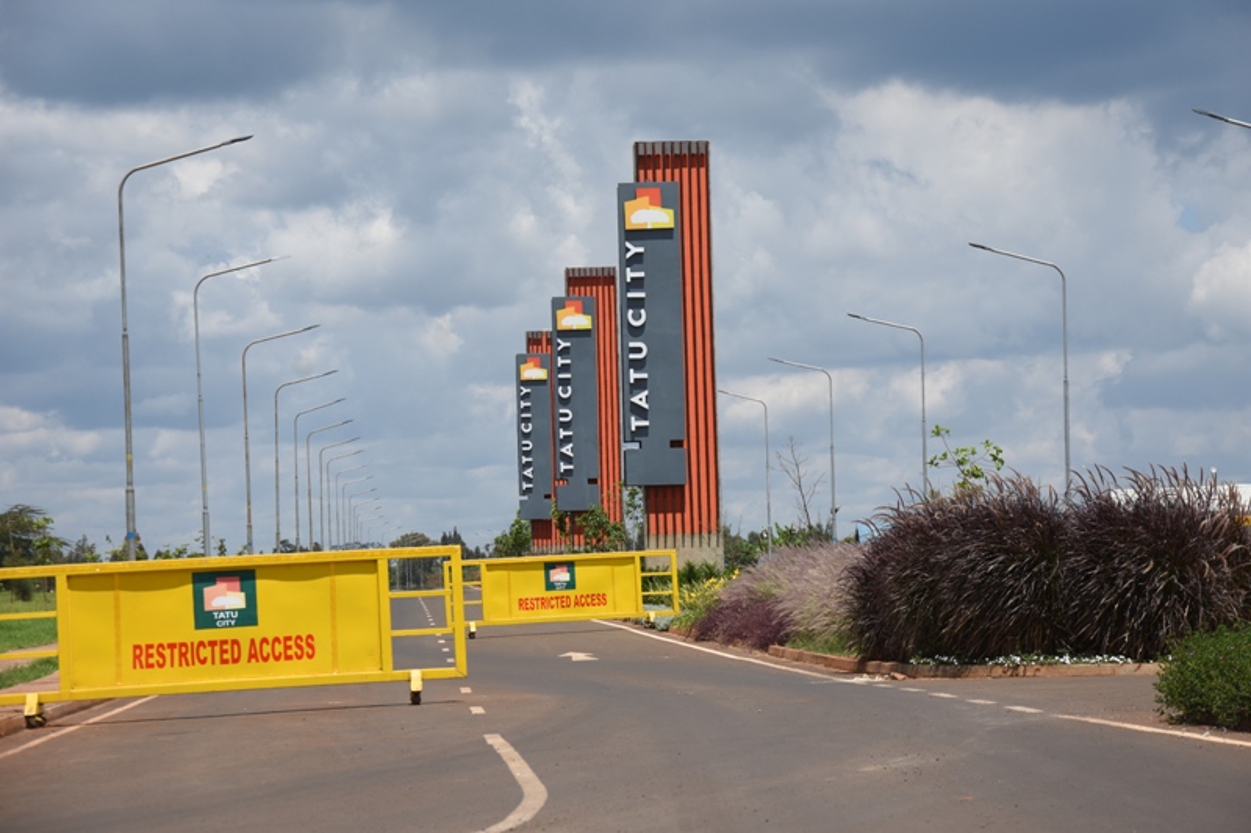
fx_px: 3908
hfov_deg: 18.2
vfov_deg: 12.2
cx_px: 626
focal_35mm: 112
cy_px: 416
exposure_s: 1/640
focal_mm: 75
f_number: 6.3
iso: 100
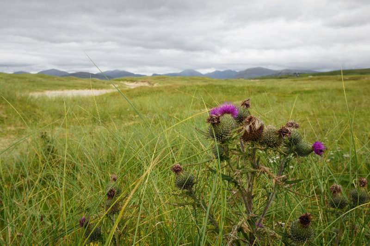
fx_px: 354
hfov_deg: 55.1
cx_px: 185
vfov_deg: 38.3
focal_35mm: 34
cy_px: 123
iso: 100
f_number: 9
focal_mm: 23
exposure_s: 1/80
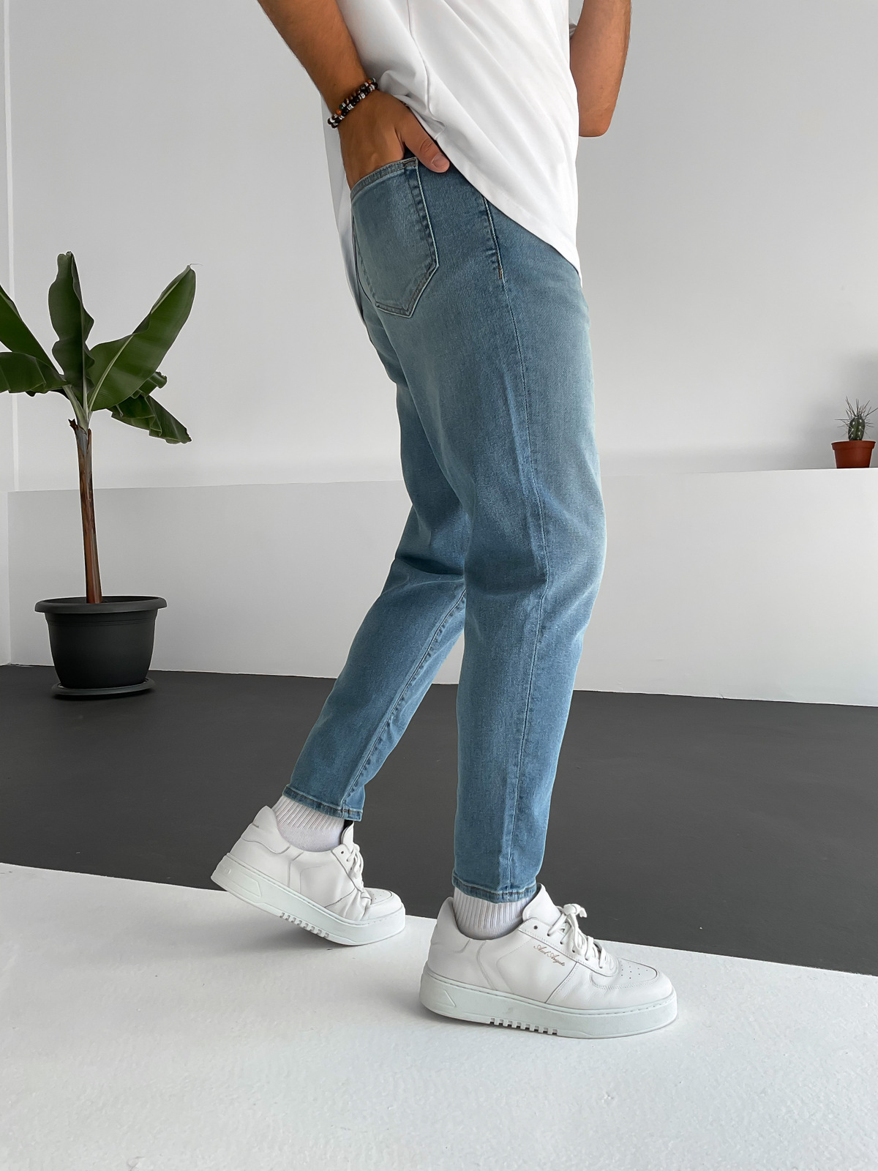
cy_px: 586
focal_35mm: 29
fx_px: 981
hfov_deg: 48.2
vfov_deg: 61.7
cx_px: 439
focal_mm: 3
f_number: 1.8
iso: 16
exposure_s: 1/180
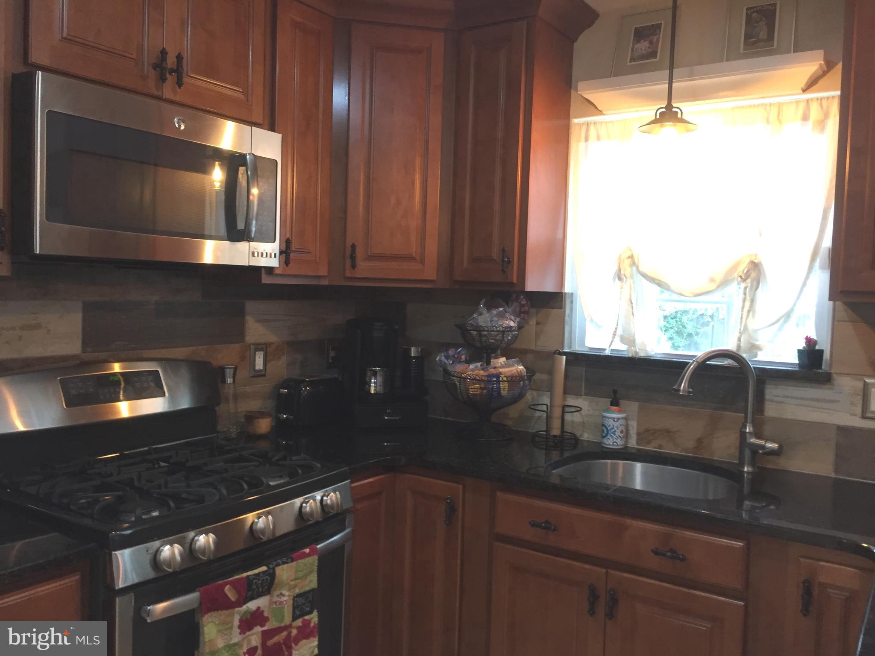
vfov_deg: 48.2
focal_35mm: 29
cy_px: 328
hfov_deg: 61.7
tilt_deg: -3.2
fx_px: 733
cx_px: 438
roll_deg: -1.6
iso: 125
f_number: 2.2
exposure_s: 1/30
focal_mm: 4.15
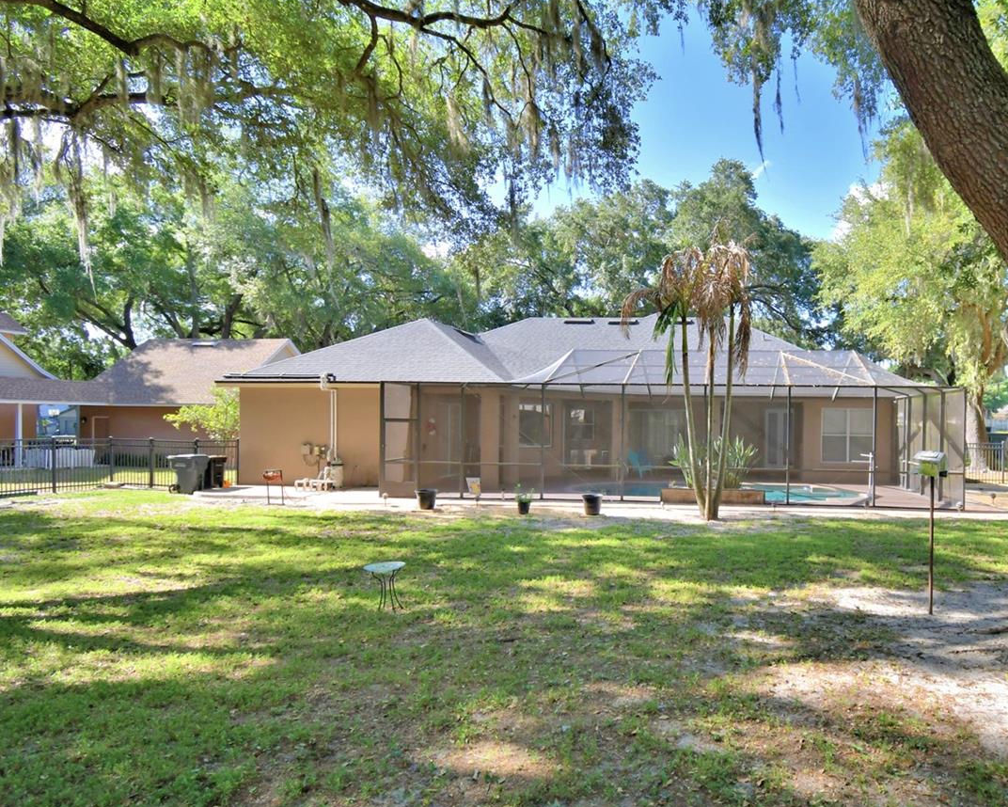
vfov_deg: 65.5
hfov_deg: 75.1
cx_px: 677
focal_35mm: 21
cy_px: 433
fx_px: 627
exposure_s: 1/500
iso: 180
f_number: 4.5
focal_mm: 10
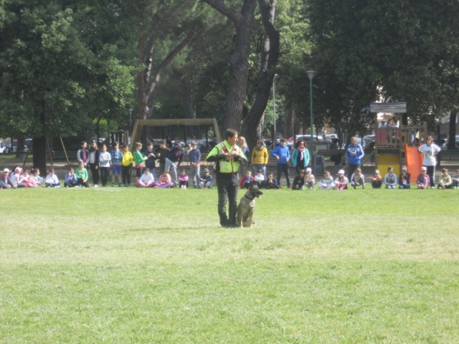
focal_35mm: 108
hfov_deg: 18.2
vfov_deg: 13.7
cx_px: 230
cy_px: 172
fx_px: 1432
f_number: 5.9
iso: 80
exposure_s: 1/100
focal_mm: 19.6
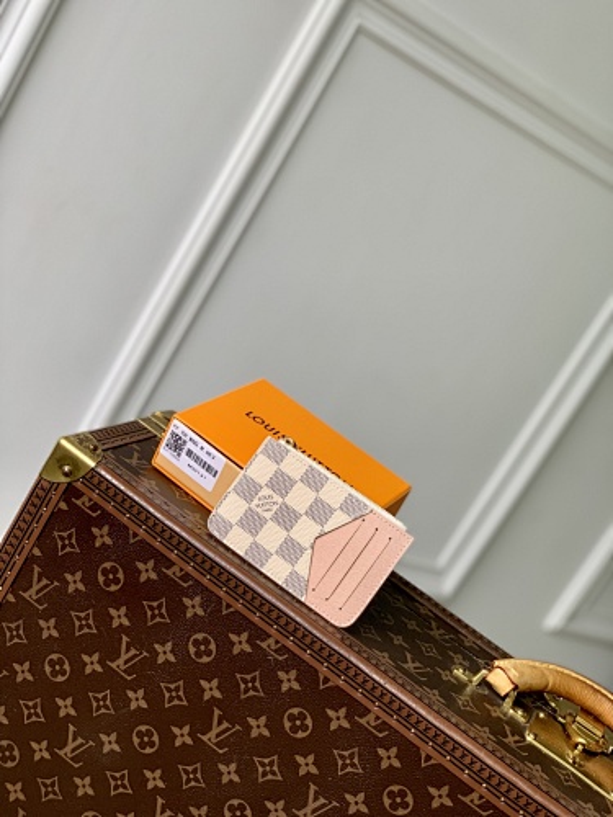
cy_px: 408
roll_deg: -31.6
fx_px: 1228
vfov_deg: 36.8
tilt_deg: -13.6
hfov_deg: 28.0
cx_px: 306
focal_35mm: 52
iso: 40
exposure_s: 1/122
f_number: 2.4
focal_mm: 6
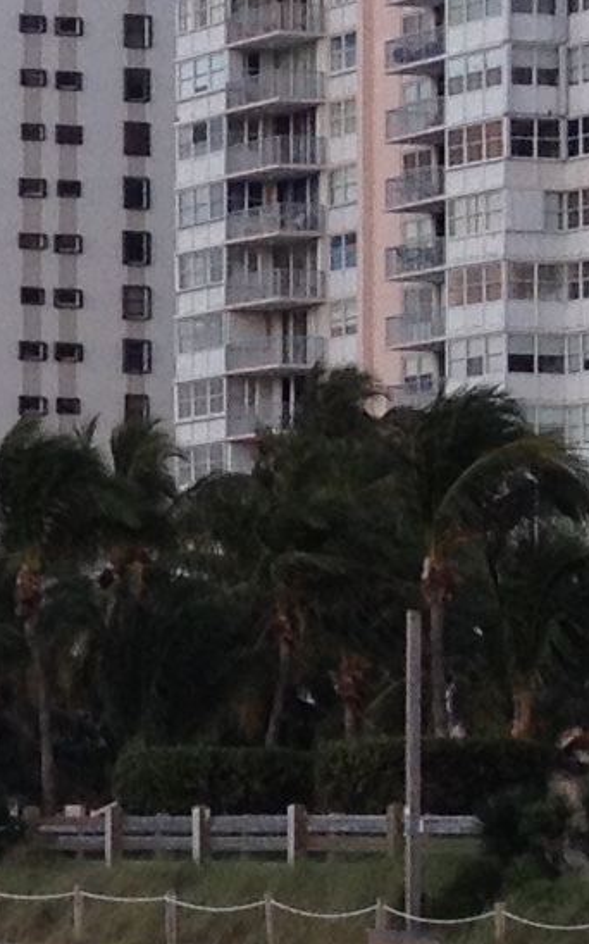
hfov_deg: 5.4
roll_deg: -0.7
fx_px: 5682
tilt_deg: +1.1
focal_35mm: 221
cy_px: 532
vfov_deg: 9.5
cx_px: -1443
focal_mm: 4.28
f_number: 2.4
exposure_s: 1/199
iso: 50
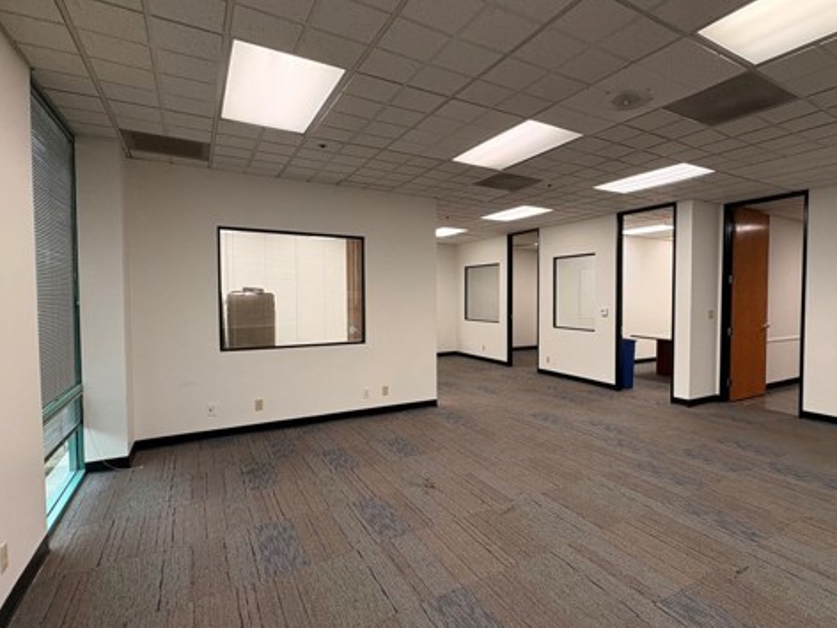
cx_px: 491
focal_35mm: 19
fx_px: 459
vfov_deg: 68.7
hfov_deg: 83.9
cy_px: 312
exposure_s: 1/120
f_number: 2.2
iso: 160
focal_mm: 2.22
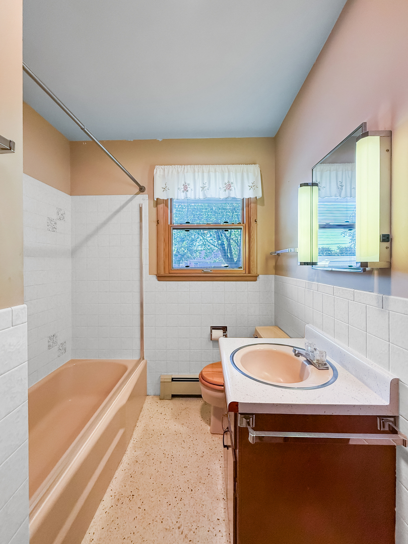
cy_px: 272
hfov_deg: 85.7
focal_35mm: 14
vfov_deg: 102.1
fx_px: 220
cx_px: 204
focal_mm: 2.22
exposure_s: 1/120
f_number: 2.2
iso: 125
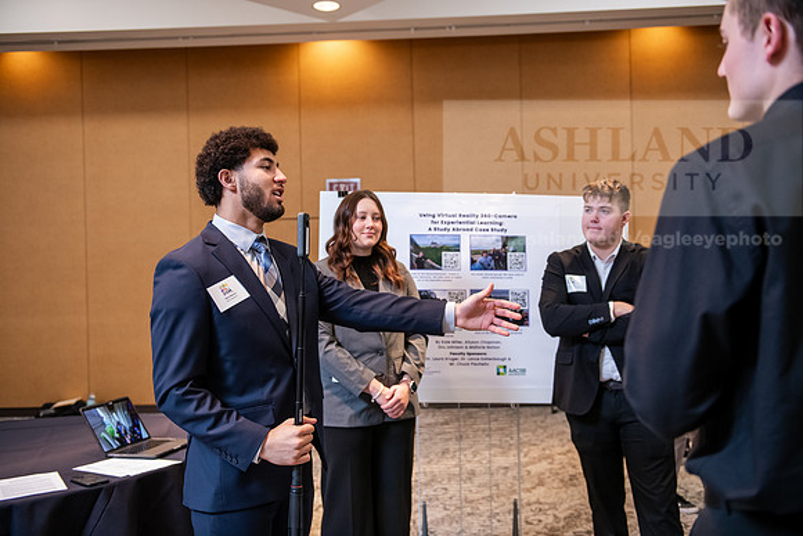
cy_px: 268
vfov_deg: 36.9
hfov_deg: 53.1
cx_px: 402
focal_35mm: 36
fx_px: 803
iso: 2000
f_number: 3.2
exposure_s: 1/160
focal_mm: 36
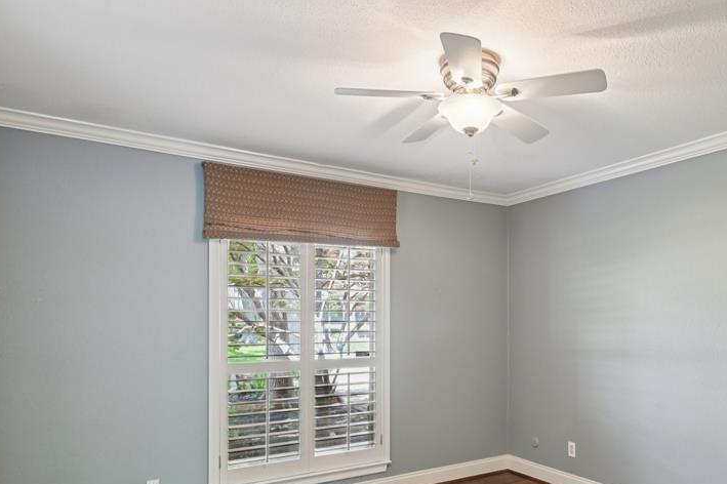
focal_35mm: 26
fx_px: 525
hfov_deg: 68.5
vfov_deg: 48.8
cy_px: 316
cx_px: 449
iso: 400
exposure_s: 1/5
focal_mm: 18
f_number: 8
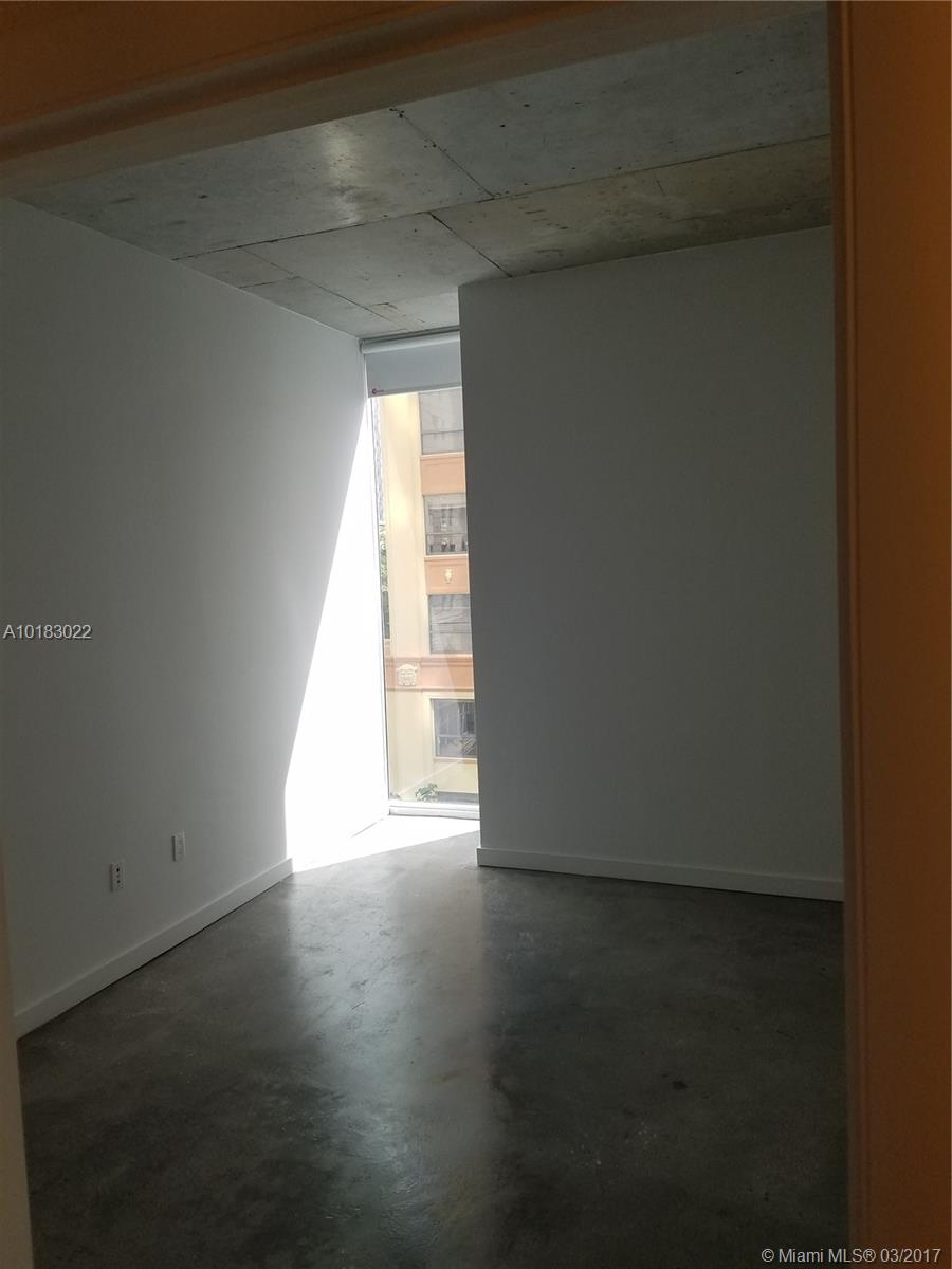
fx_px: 953
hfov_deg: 53.1
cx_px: 476
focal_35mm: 26
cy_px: 634
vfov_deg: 67.3
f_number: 1.7
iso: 50
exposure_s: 1/235
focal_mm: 4.2
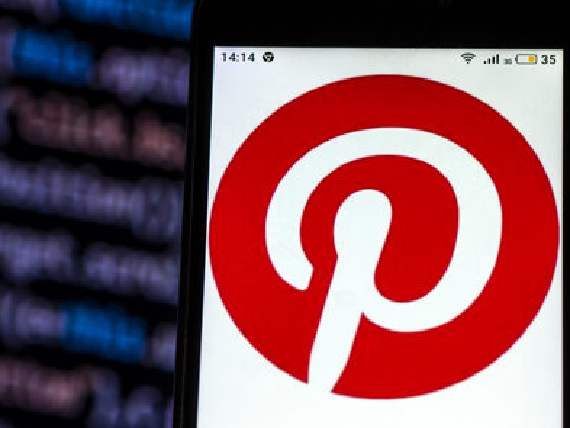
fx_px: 3772
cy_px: 112
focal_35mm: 229
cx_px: 399
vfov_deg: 6.5
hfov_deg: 8.6
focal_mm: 75
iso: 250
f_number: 2.8
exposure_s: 1/125
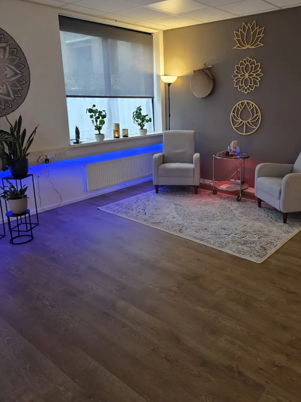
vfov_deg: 63.1
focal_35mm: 28
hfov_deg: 49.5
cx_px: 179
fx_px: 325
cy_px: 169
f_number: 1.8
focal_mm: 5.4
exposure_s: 1/100
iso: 800
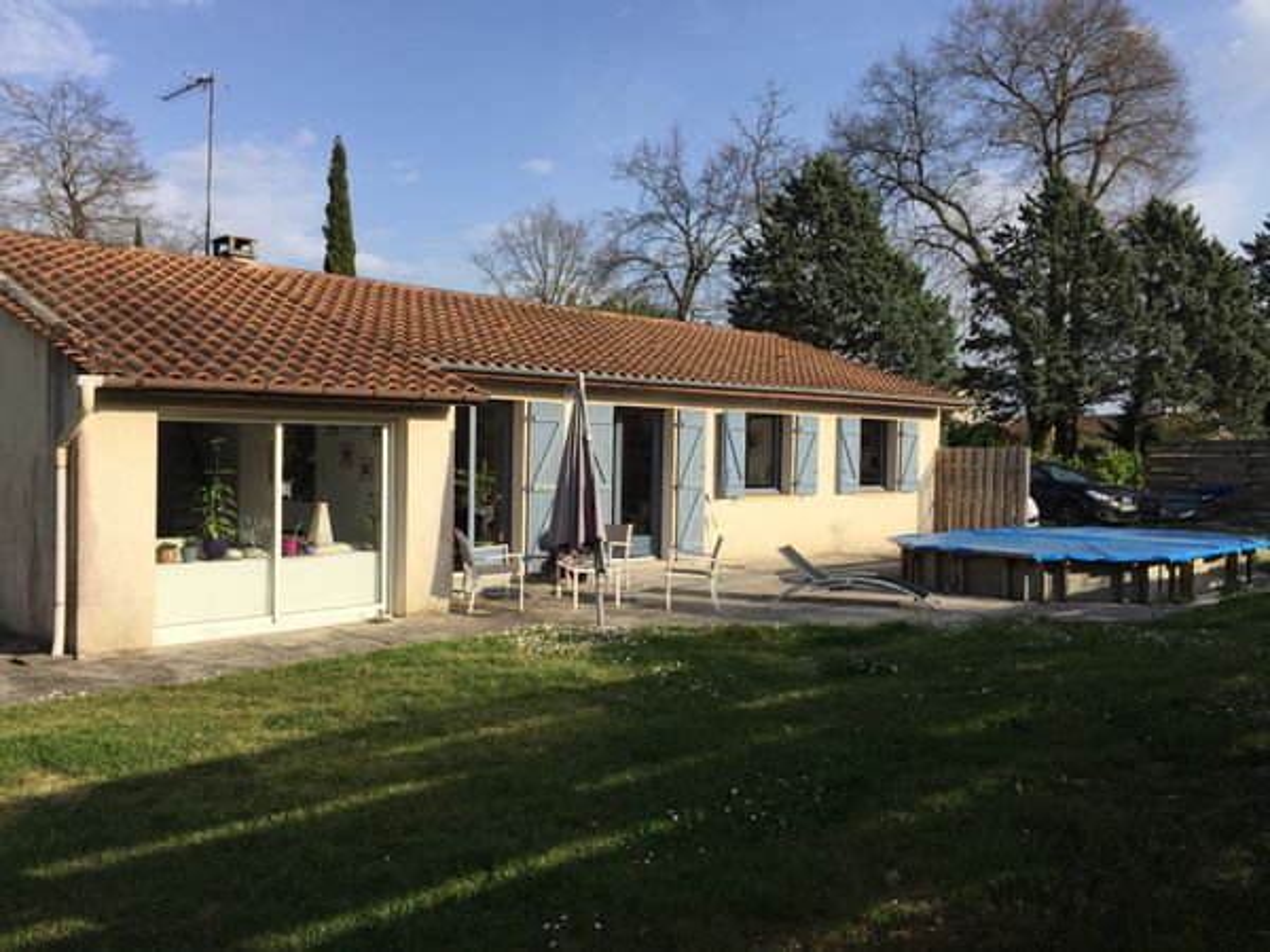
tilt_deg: -1.7
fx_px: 1064
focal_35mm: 29
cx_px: 635
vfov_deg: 48.2
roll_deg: -1.9
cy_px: 476
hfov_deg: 61.7
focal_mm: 4.15
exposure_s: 1/1883
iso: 32
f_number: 2.2
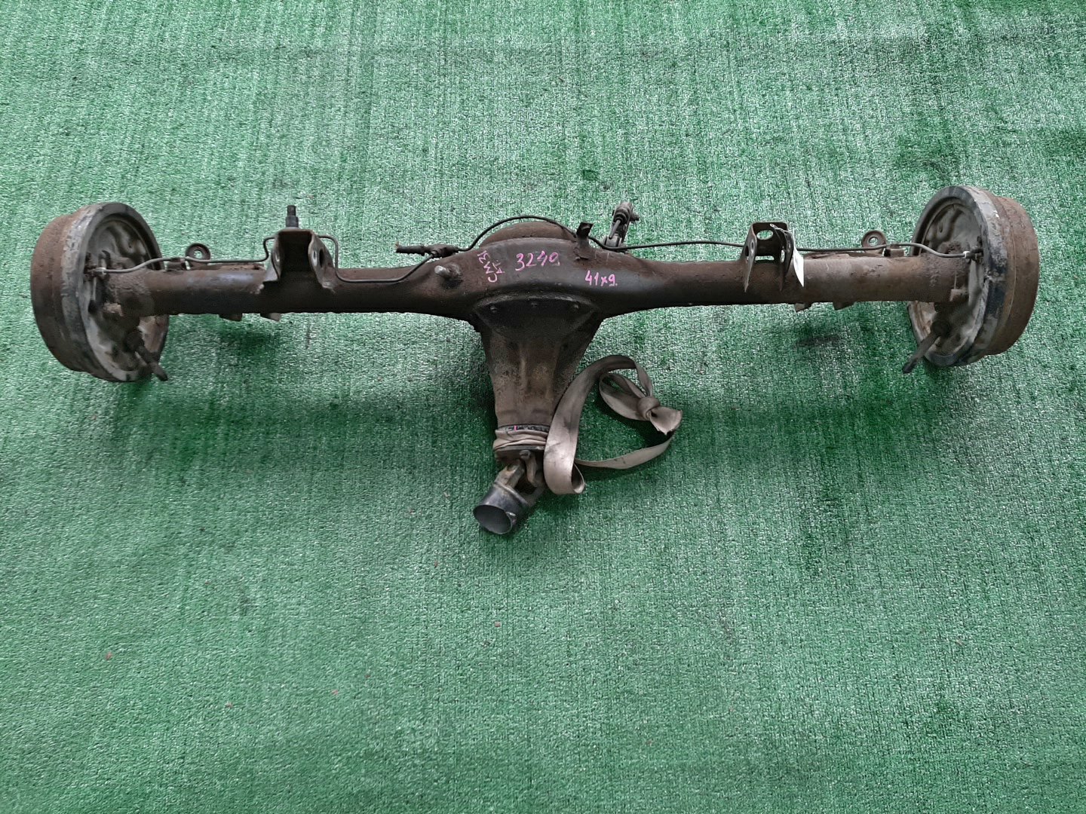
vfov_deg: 53.1
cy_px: 407
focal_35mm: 26
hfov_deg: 67.3
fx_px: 816
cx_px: 543
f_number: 1.7
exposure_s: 1/50
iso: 84
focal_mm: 3.93
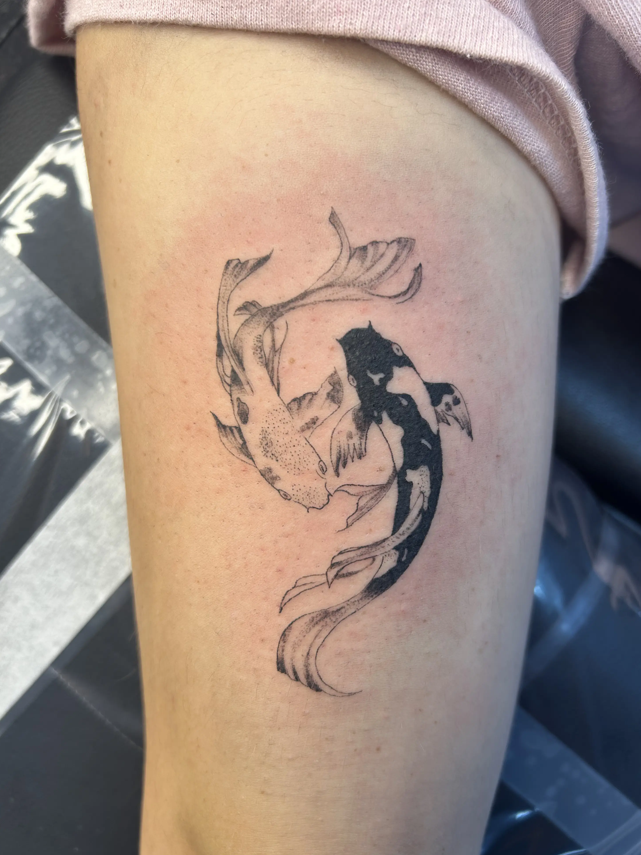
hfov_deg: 51.3
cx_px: 327
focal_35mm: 27
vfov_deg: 65.3
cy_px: 429
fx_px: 667
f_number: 1.5
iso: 40
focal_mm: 5.7
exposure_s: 1/182
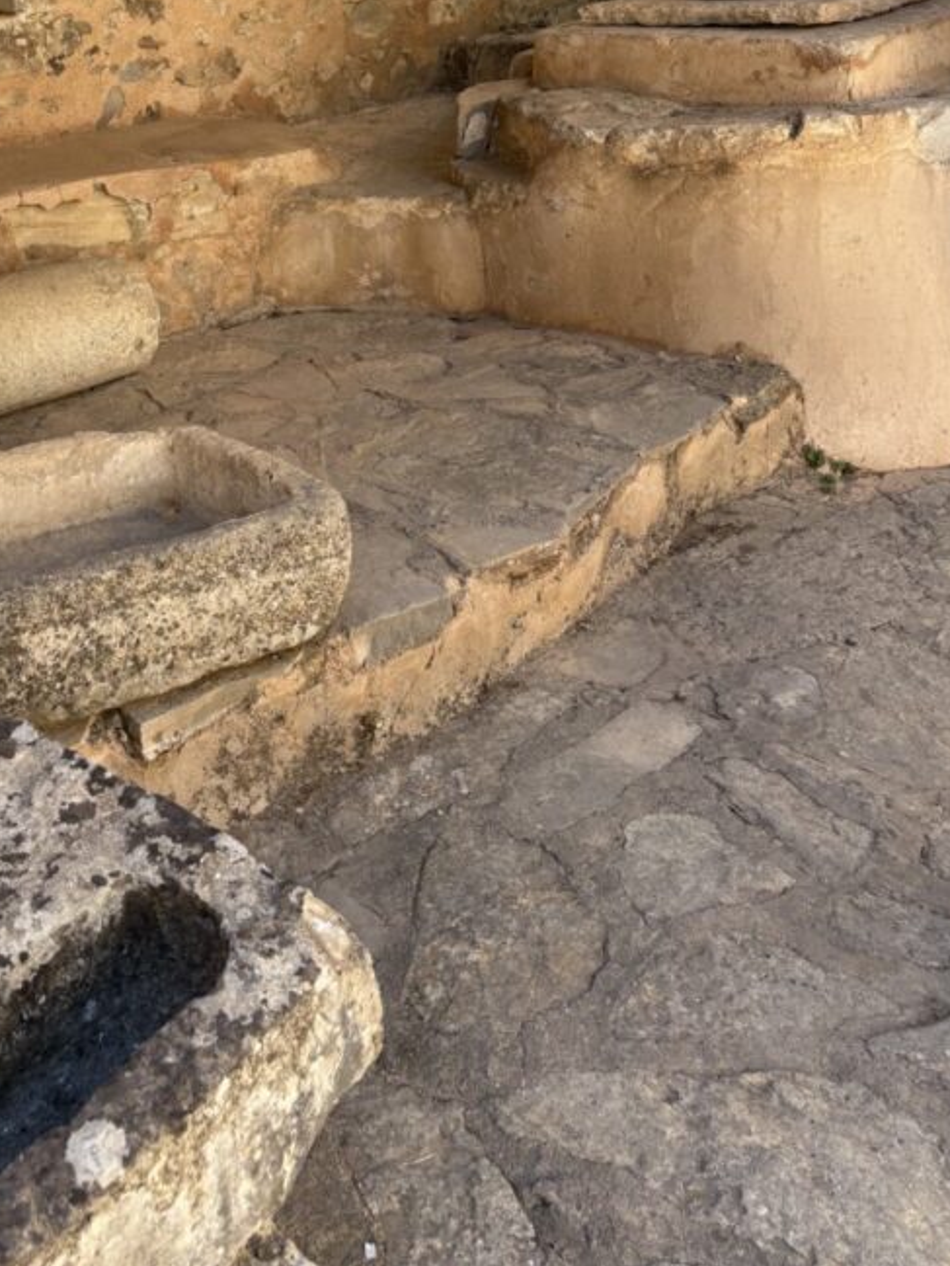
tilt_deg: -15.6
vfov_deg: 43.8
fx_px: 1500
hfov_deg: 34.5
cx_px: 250
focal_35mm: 41
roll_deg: +1.5
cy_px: 273
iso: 50
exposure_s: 1/747
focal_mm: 5.96
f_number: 1.6
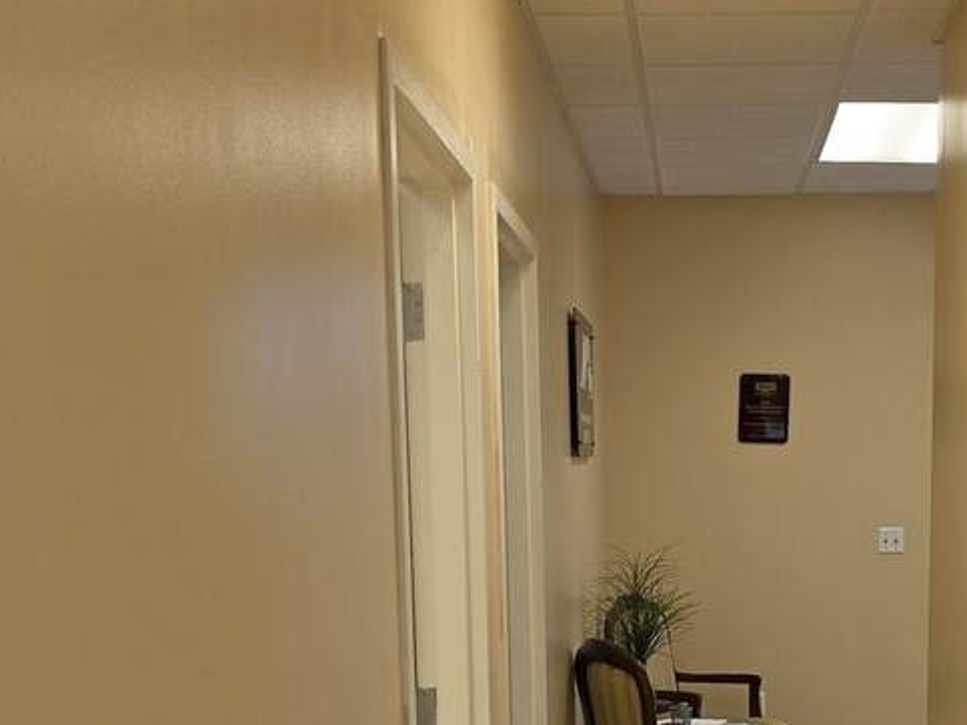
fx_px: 1704
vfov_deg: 23.3
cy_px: 681
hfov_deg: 31.2
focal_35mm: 61
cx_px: 711
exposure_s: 1/60
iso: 25
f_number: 1.4
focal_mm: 6.5
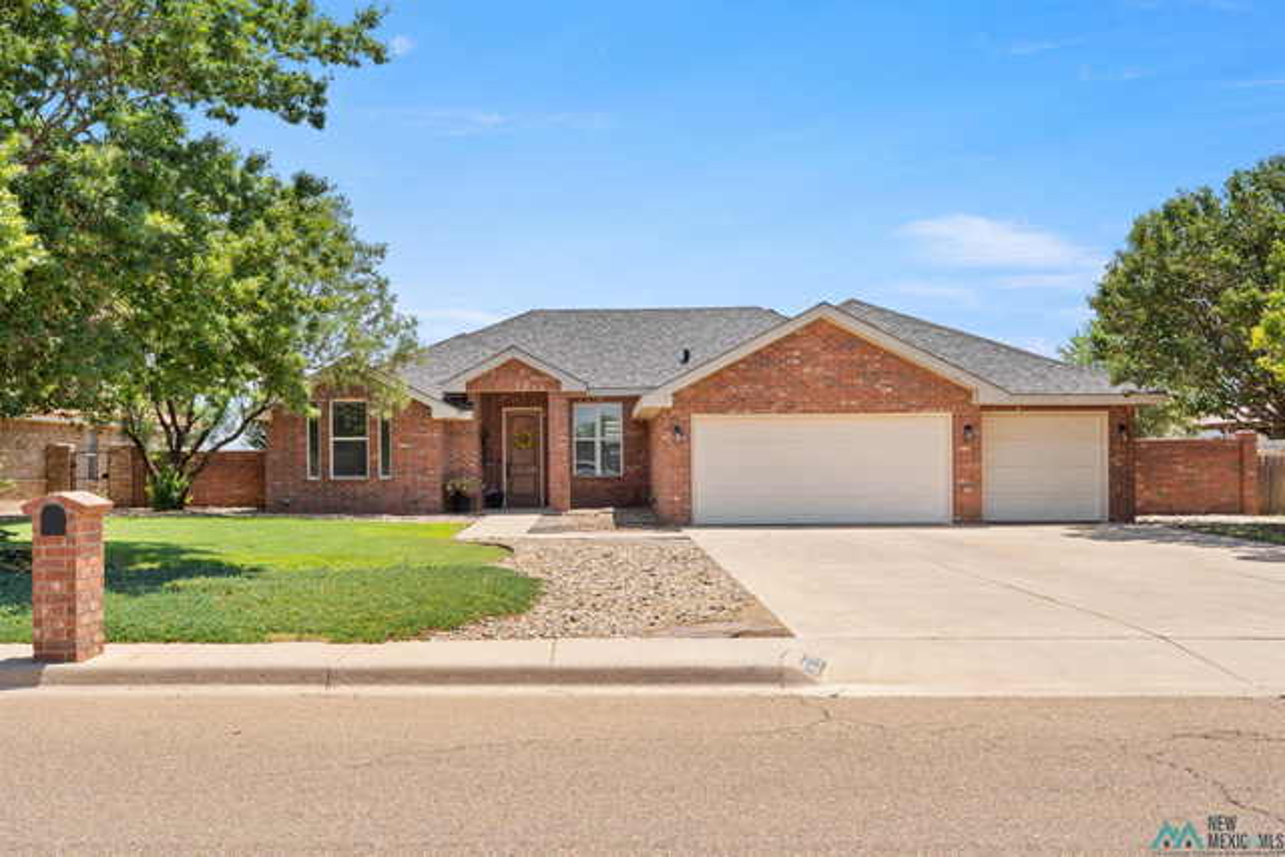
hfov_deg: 52.6
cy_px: 428
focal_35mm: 36
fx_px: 1299
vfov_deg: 36.5
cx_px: 642
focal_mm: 36.4
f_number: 14
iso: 125
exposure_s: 1/30
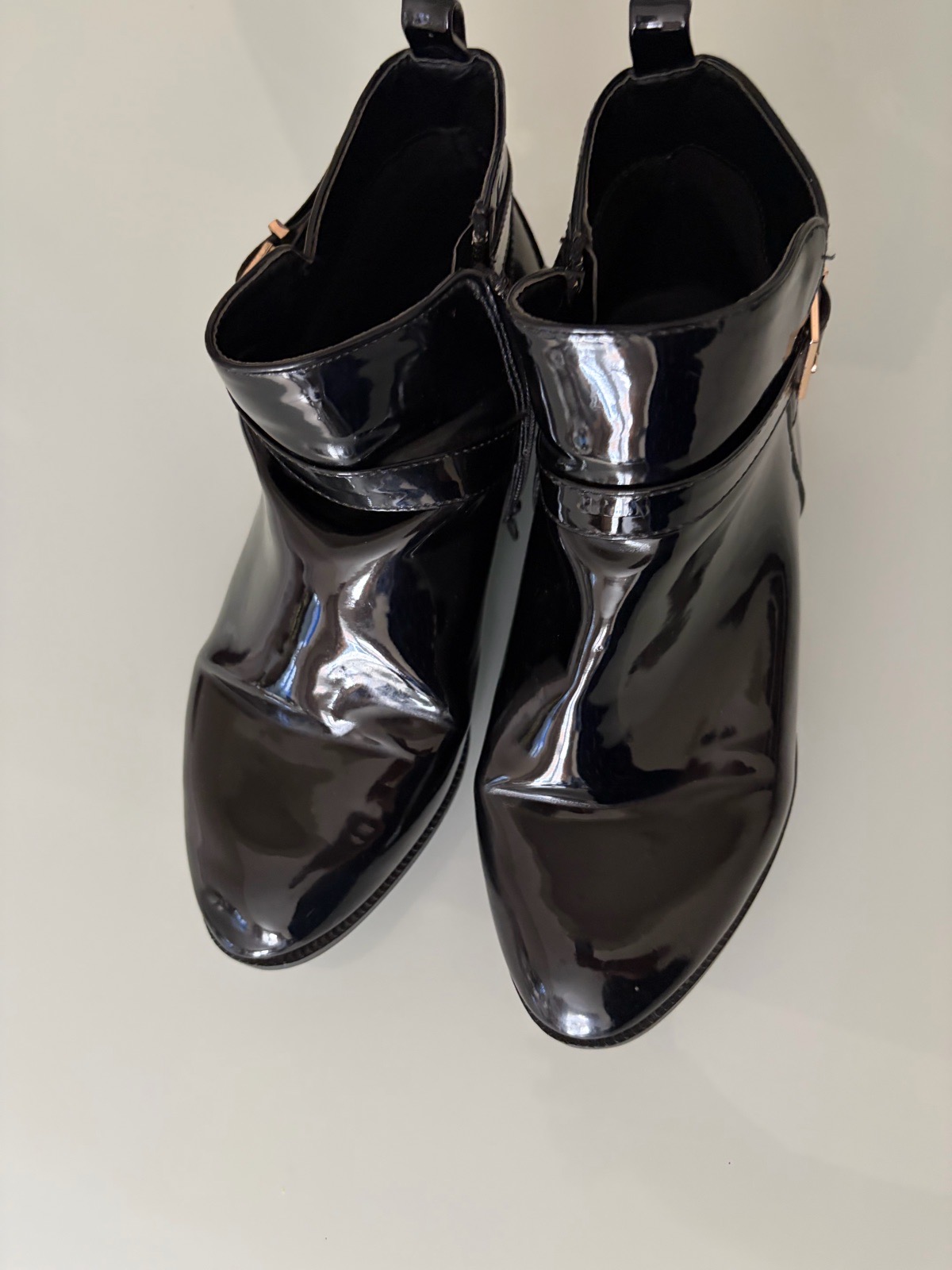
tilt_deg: -70.5
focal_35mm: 26
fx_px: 953
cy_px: 635
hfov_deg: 53.1
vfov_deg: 67.3
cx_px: 476
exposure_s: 1/25
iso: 500
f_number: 1.6
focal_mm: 5.96
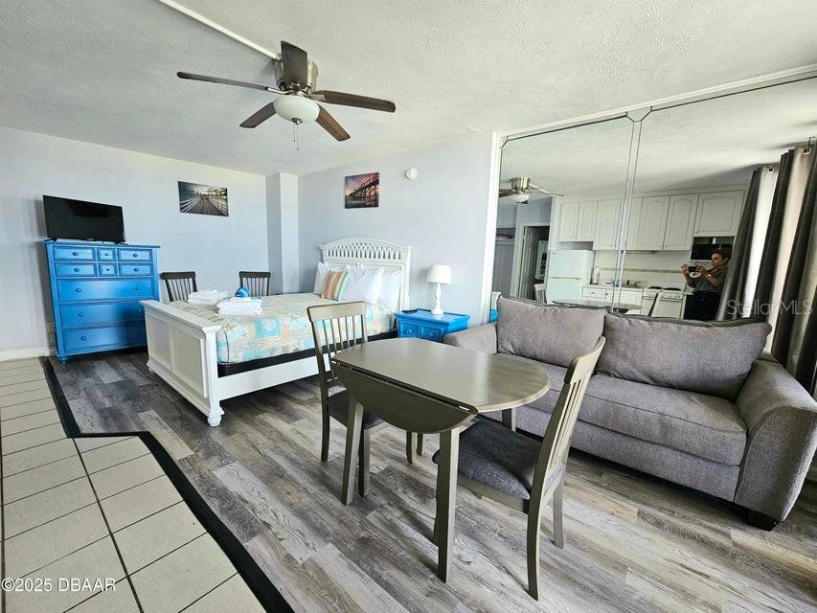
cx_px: 408
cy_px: 306
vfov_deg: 89.9
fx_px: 307
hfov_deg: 106.2
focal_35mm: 13
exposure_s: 1/60.2
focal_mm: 2.2
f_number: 2.2
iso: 125
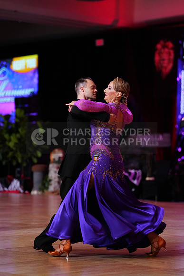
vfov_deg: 16.8
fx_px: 935
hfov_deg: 11.2
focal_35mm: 122
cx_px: 92
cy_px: 138
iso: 2500
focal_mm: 122
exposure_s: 1/400
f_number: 2.8
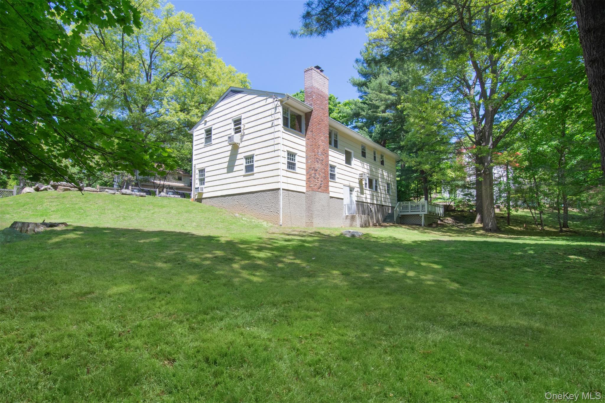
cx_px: 302
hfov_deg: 95.0
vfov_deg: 72.0
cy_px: 202
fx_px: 277
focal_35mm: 16
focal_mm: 11
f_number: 11
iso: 640
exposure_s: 1/200
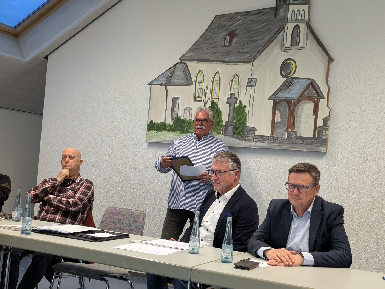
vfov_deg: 30.3
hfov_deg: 39.7
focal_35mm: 48
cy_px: 144
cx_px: 192
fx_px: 534
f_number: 1.85
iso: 530
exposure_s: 1/99.9
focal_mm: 6.81
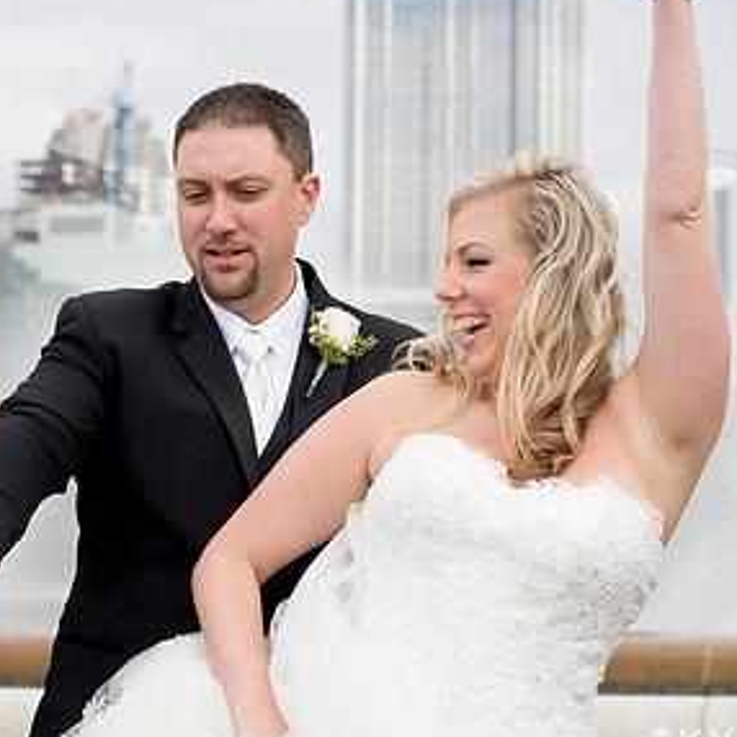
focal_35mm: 141
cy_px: 325
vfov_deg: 12.4
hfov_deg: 12.4
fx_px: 3396
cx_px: 355
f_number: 8
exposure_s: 1/400
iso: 400
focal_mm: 80
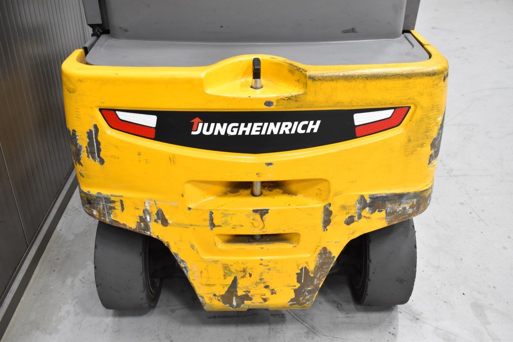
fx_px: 513
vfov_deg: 36.9
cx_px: 256
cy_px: 171
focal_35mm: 36
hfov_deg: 53.1
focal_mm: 24
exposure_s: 1/40
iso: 1600
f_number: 5
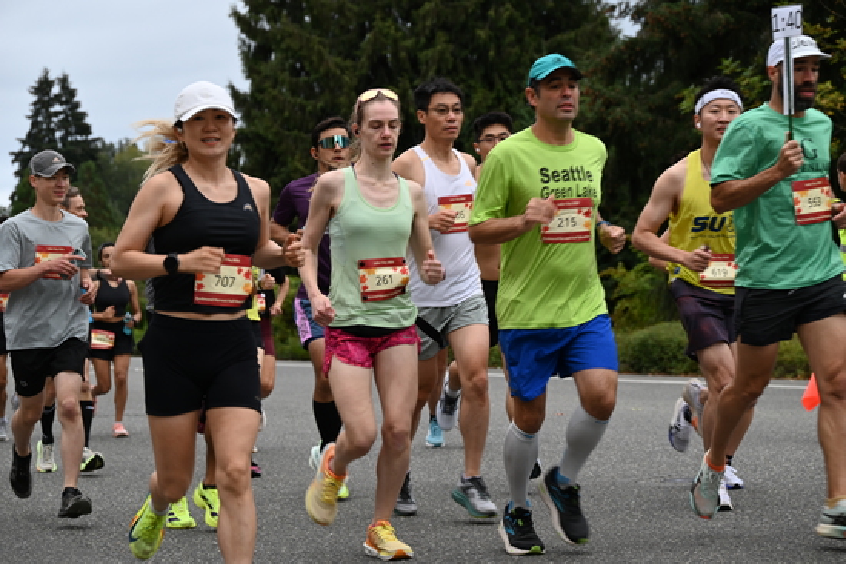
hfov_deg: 22.4
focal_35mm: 91
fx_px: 2139
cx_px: 423
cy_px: 282
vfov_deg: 15.0
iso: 400
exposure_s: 1/200
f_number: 6.3
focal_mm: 91
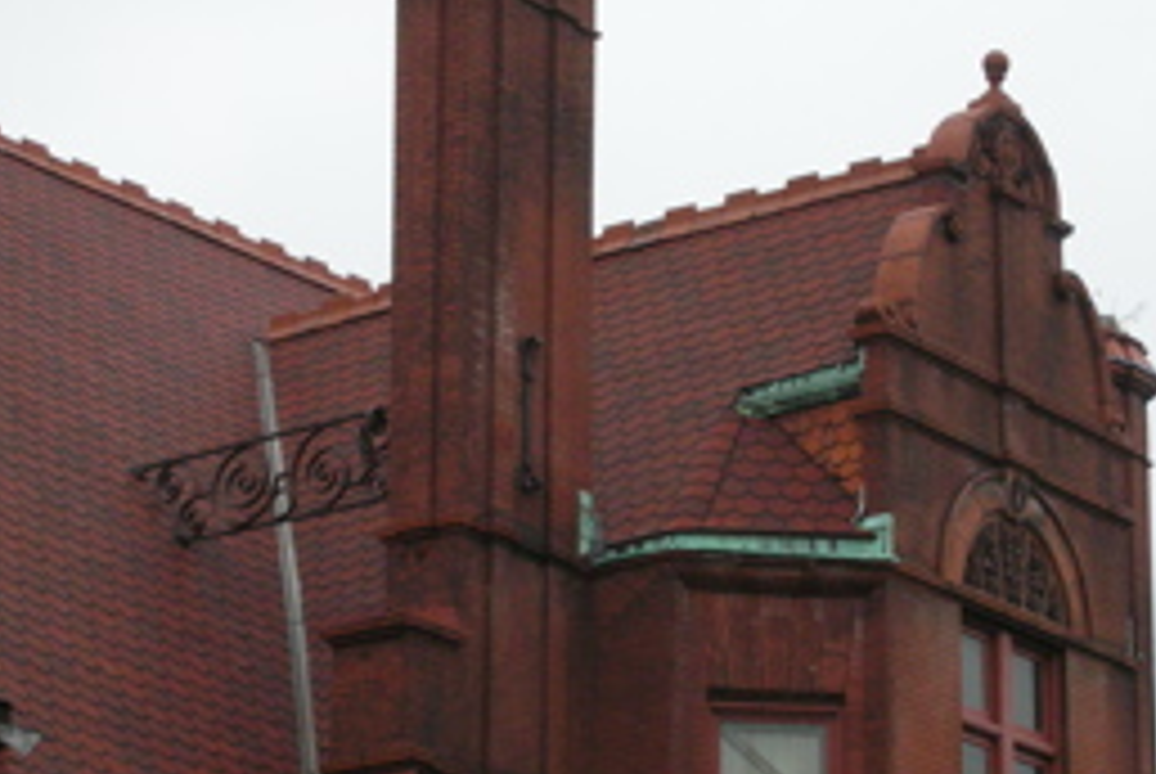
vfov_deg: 9.9
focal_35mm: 139
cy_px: 414
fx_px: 4468
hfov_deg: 14.7
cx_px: 639
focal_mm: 14.3
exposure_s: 1/223
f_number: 4.5
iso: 200
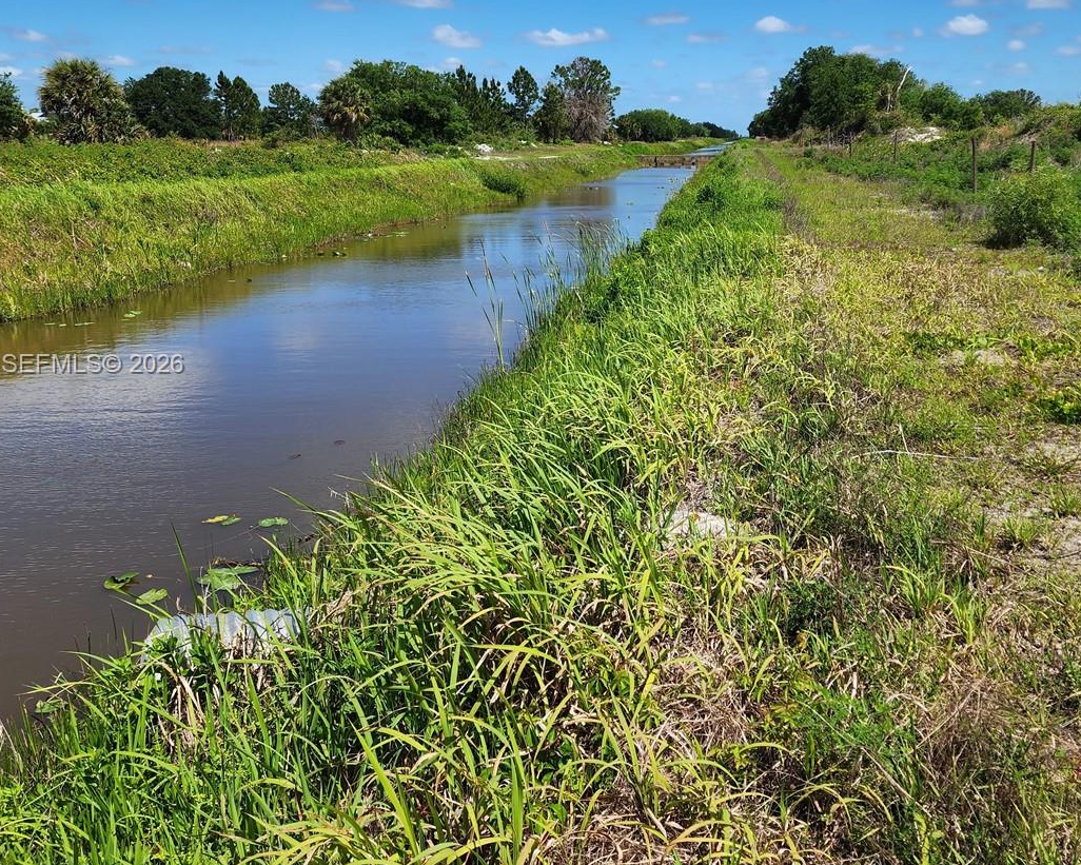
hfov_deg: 50.8
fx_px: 1120
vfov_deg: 42.1
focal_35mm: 35
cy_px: 366
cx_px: 699
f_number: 1.8
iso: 12
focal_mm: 6.4
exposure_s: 1/1380
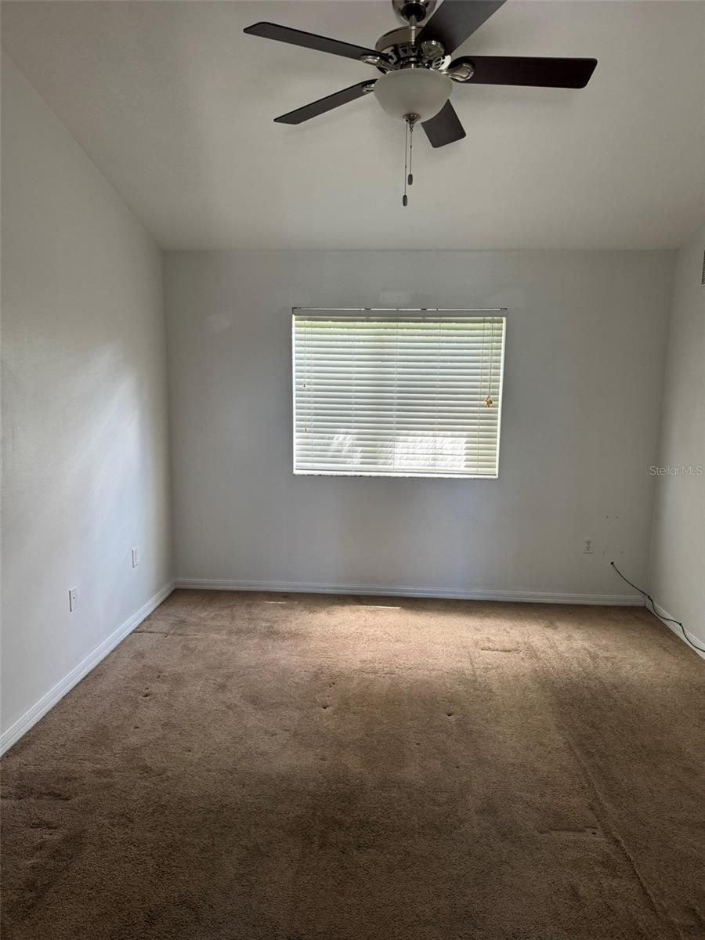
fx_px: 652
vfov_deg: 71.6
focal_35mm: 24
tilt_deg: -8.9
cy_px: 470
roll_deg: -0.2
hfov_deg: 56.8
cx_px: 352
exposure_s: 1/89
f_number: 1.78
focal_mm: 6.76
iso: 200
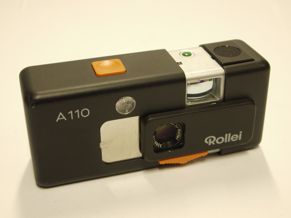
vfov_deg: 23.7
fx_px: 521
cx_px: 146
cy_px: 109
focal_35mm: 62
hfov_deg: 31.2
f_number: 8
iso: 400
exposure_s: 1/10
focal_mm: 31
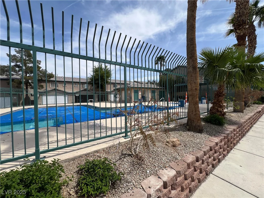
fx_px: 99
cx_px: 132
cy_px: 99
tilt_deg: -2.2
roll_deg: +1.8
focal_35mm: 13
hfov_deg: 106.2
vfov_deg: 89.9
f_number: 1.8
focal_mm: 1.57
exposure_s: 1/1727
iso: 32
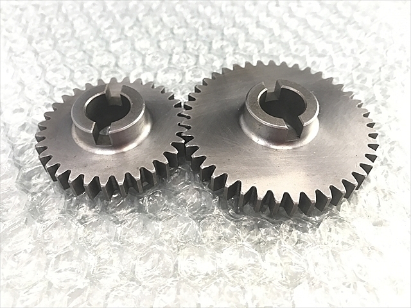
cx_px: 206
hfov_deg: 63.4
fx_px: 332
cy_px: 154
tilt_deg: -50.3
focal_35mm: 28
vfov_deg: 49.7
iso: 40
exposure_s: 1/20
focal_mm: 3.99
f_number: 1.8
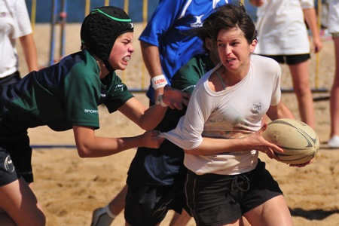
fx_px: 2825
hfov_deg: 6.9
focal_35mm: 300
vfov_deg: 4.6
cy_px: 113
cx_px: 170
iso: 400
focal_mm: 200
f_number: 5.6
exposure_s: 1/3200
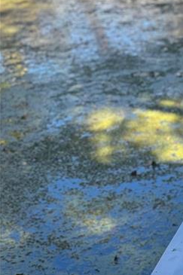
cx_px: 338
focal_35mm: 89
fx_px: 679
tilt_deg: -29.6
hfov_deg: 13.6
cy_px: 255
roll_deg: +1.1
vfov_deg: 22.3
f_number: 1.6
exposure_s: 1/821
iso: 50
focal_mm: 5.1
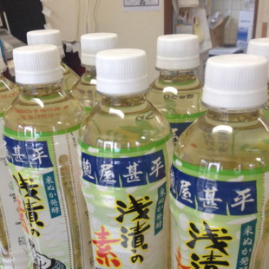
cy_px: 182
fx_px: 396
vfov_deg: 37.1
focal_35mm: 45
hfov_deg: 37.5
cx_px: 130
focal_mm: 4.28
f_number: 2.4
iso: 64
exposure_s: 1/40
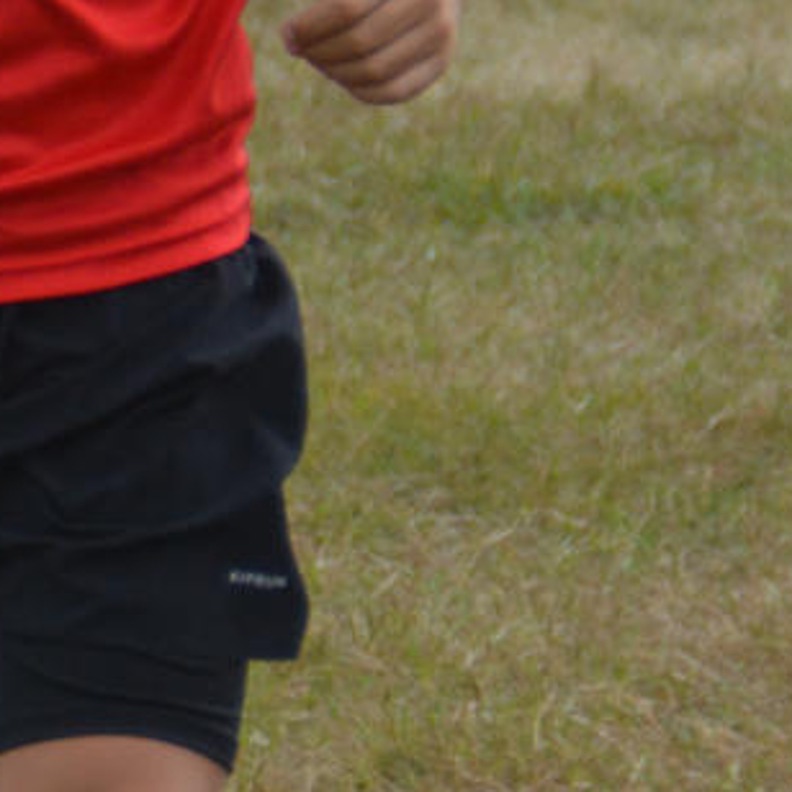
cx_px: -423
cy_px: 285
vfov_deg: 1.4
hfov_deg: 1.4
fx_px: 32952
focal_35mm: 1273
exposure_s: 1/1000
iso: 450
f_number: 6.3
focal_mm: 150
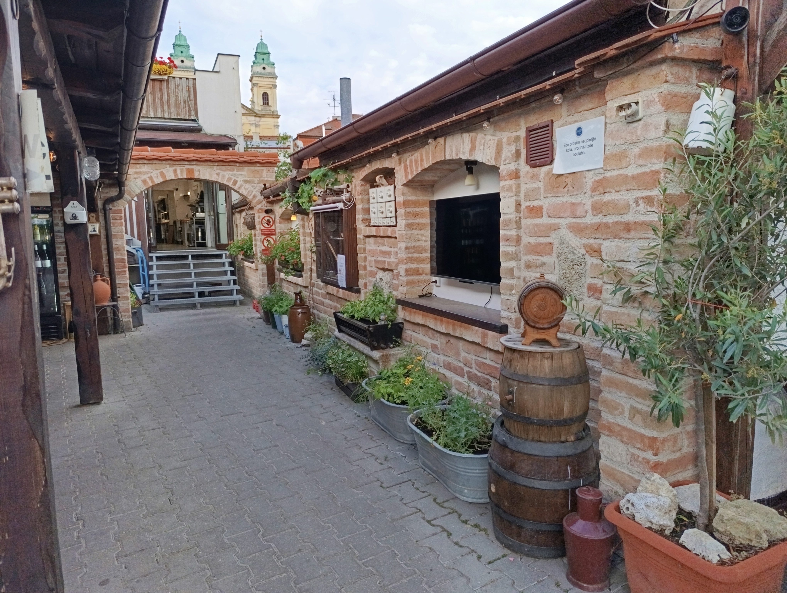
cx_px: 394
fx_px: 524
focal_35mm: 23
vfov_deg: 59.0
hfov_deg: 73.8
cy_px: 296
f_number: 1.6
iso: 125
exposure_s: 1/100
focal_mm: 6.14
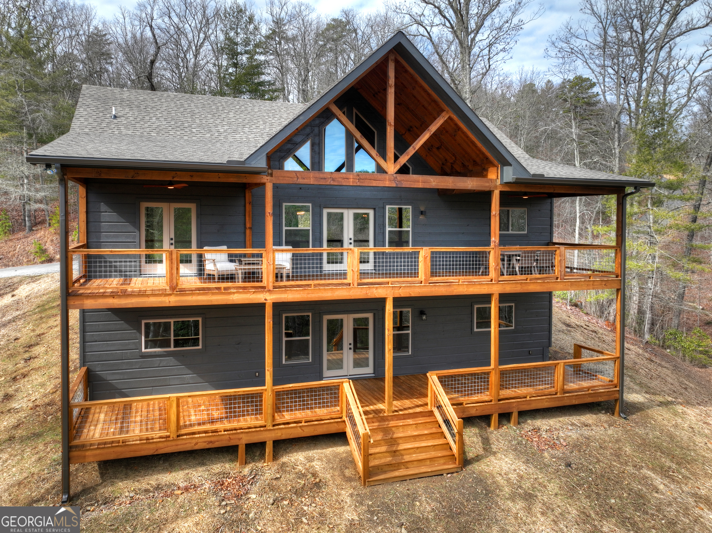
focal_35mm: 24
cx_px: 356
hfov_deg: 71.6
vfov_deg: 56.8
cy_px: 266
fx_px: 493
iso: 130
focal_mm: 12.3
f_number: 2.8
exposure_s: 1/2000
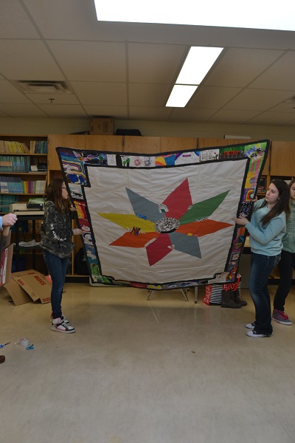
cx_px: 148
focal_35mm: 33
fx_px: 406
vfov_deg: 57.2
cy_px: 222
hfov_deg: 40.0
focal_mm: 22
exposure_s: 1/100
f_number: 5.6
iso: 400
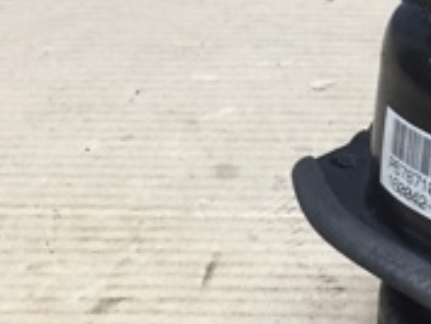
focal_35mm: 105
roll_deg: -1.2
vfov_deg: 14.1
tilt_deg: -28.0
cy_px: 122
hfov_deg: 17.9
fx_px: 1308
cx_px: 497
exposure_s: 1/33
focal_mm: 4.15
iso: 80
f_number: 2.2
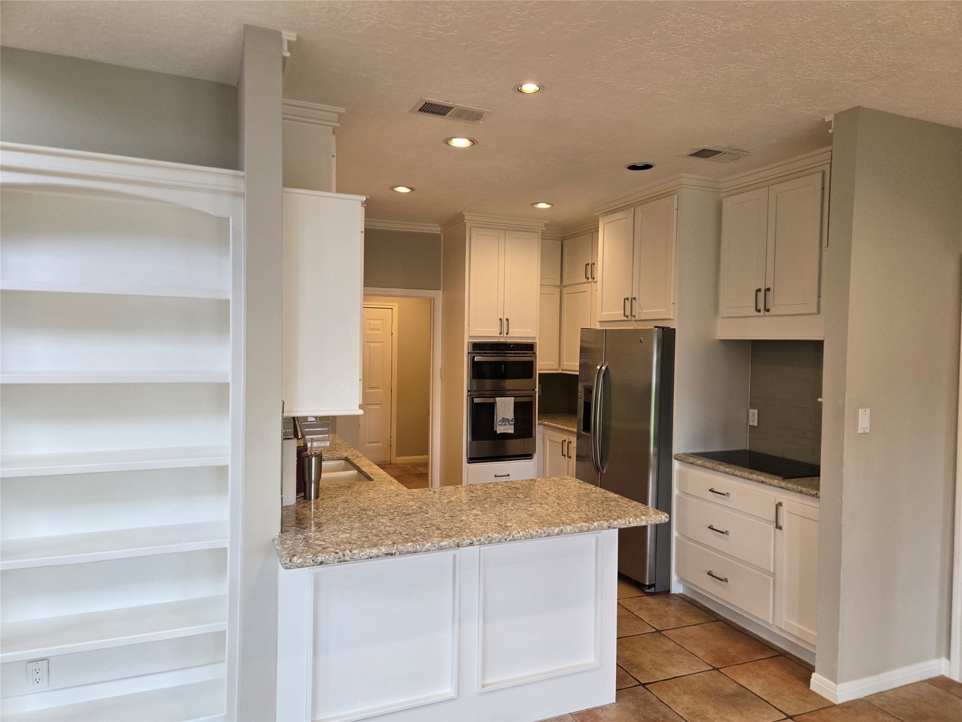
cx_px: 481
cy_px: 361
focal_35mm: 23
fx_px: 639
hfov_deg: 73.9
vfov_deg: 58.9
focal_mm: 5.4
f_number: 1.8
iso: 125
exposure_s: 1/120
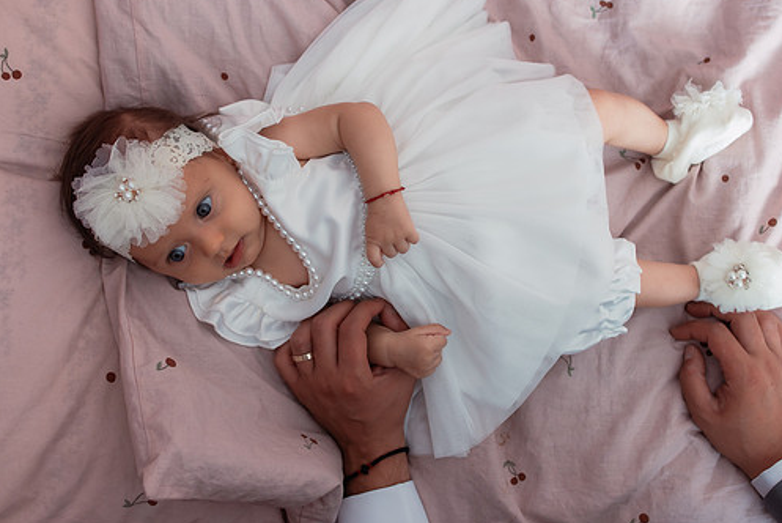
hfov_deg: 41.1
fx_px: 1043
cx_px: 415
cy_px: 217
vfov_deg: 28.1
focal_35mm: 48
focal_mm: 35
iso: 640
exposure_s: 1/200
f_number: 3.2
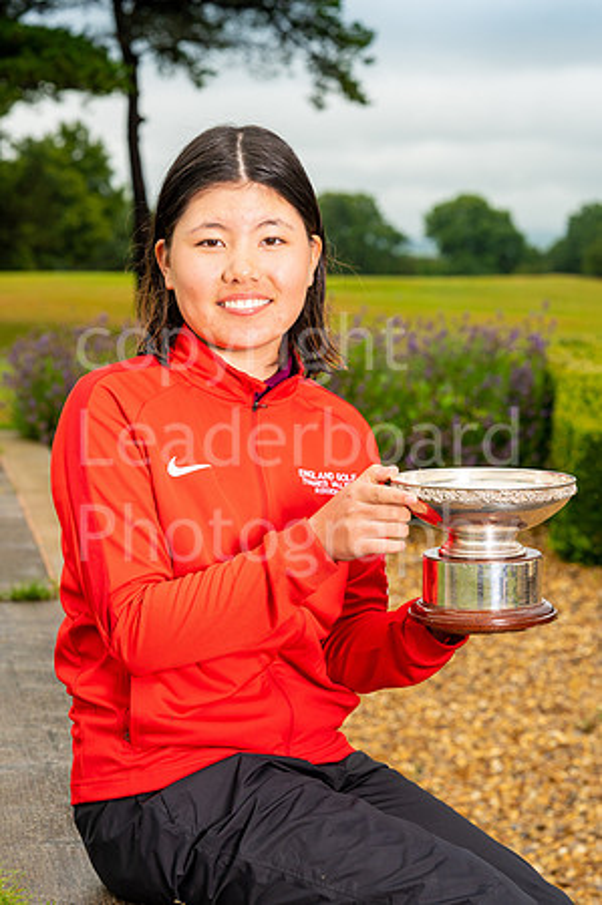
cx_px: 301
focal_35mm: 85
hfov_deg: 16.0
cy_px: 452
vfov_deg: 23.9
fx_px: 2137
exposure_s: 1/250
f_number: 7.1
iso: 500
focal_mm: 85
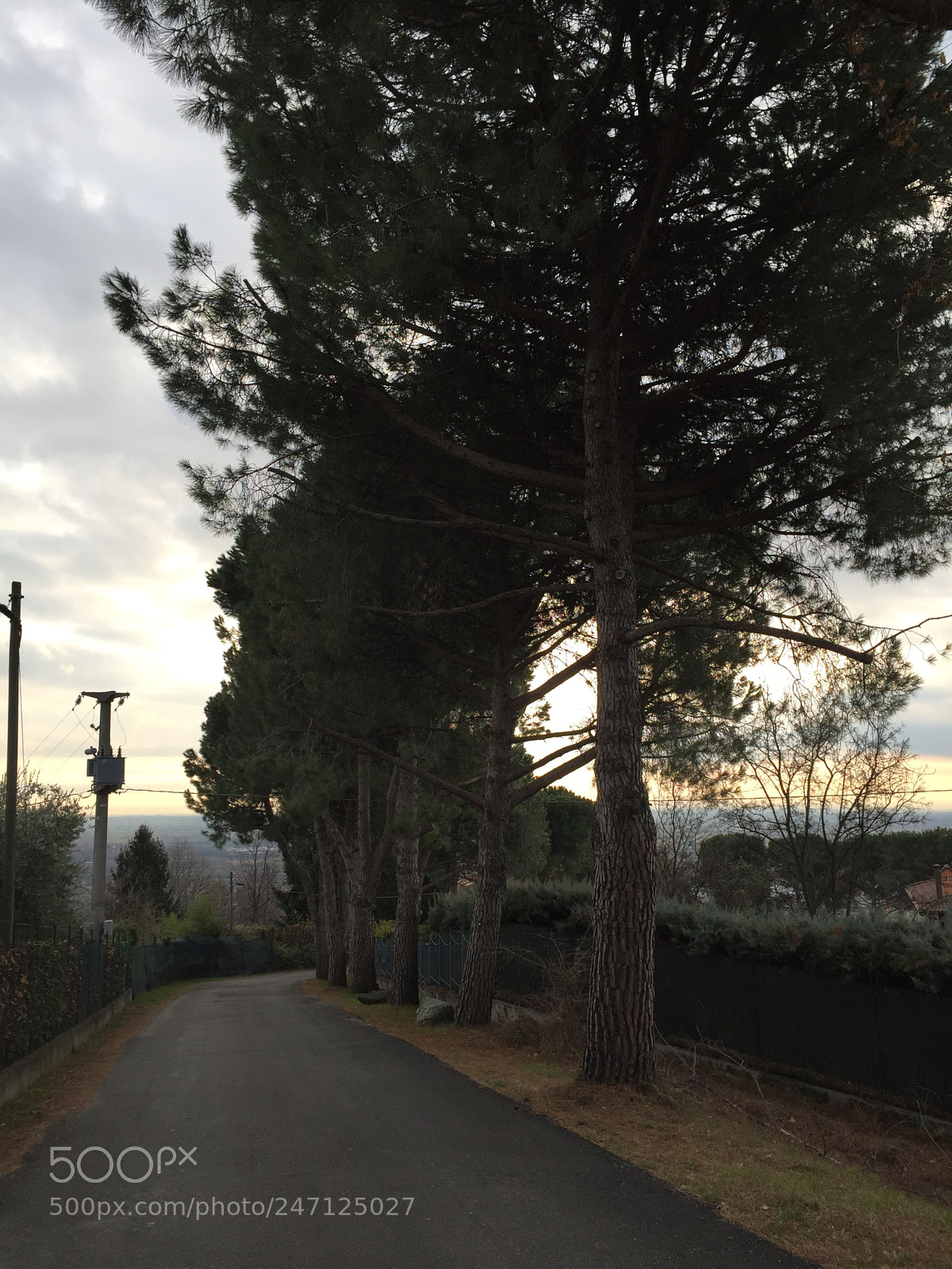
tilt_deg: +9.6
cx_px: 476
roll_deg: +1.5
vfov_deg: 61.7
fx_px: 1063
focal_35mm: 29
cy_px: 634
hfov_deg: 48.2
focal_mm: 4.15
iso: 32
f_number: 2.2
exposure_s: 1/732
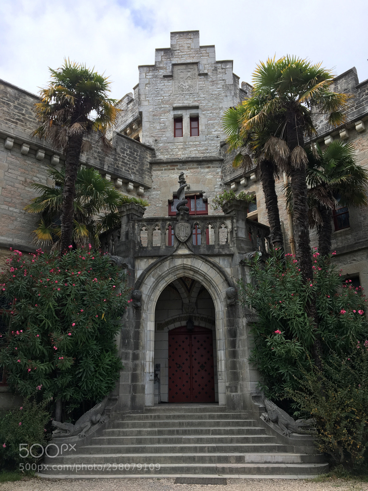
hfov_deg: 48.2
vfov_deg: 61.7
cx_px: 184
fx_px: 411
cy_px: 246
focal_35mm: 29
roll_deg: +0.3
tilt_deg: +18.2
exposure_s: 1/761
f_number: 2.2
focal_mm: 4.15
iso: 25
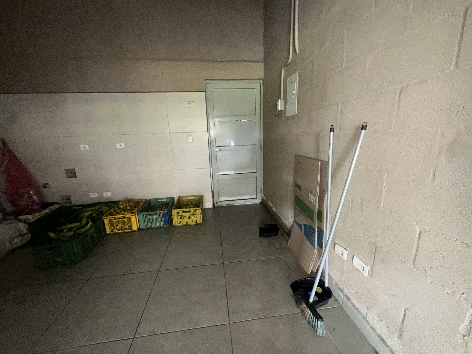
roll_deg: +2.3
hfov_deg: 102.1
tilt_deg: -13.9
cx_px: 236
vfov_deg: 85.7
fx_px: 191
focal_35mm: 14
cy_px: 177
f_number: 2.2
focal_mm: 2.22
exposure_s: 1/60
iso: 400
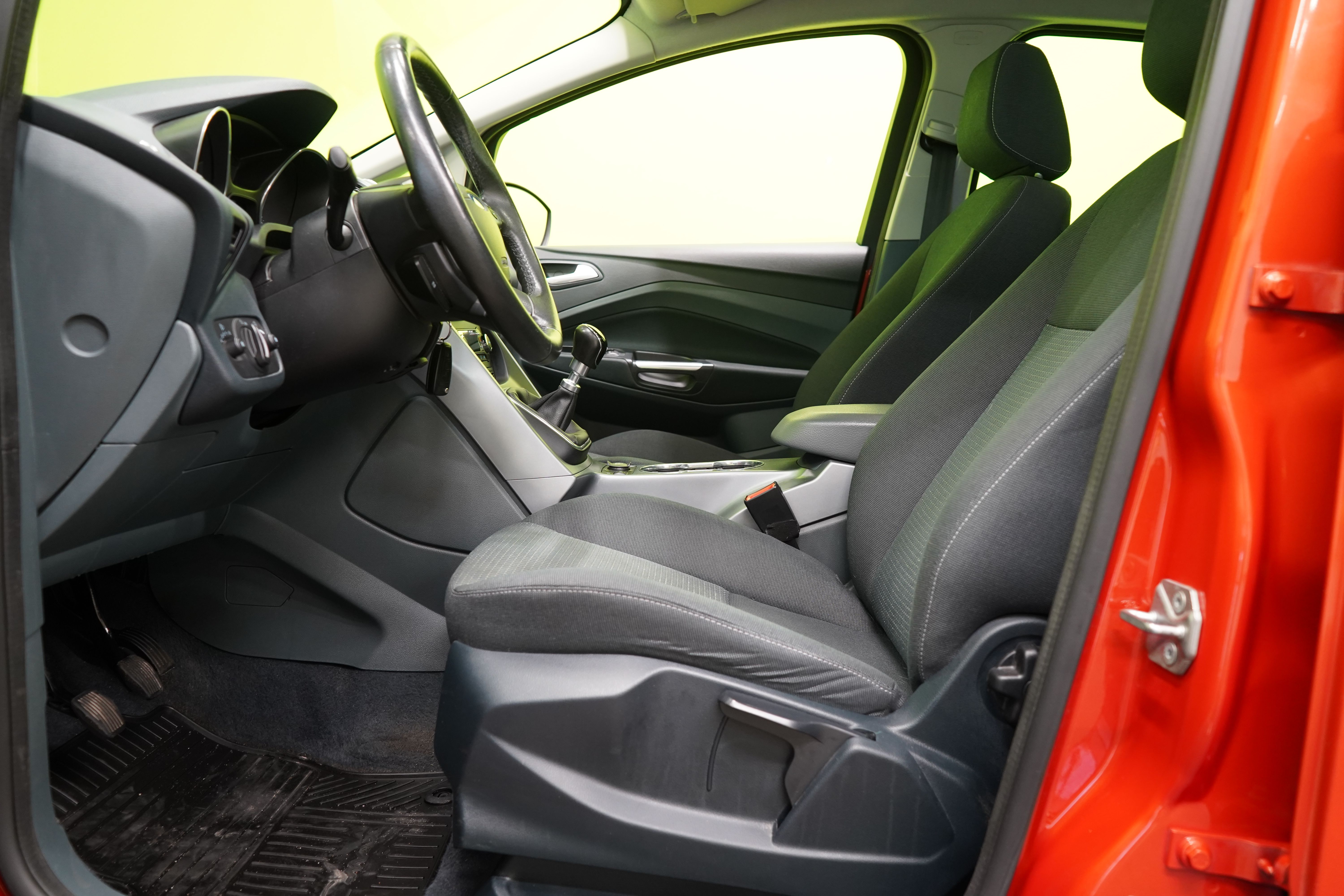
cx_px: 672
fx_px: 1045
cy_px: 448
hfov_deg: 65.5
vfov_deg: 46.4
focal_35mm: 28
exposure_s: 1/20
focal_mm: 28
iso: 1600
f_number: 5
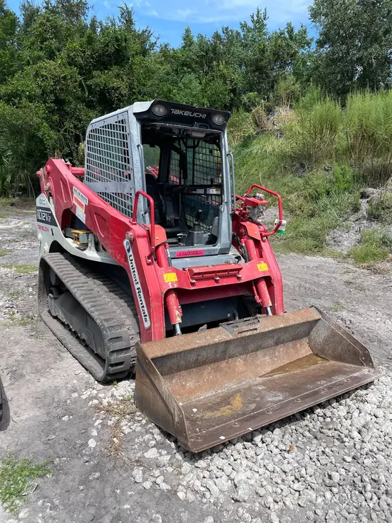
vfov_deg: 67.3
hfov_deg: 53.1
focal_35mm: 26
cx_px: 196
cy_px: 262
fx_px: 392
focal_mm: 4.2
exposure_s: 1/2020
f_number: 1.6
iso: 32
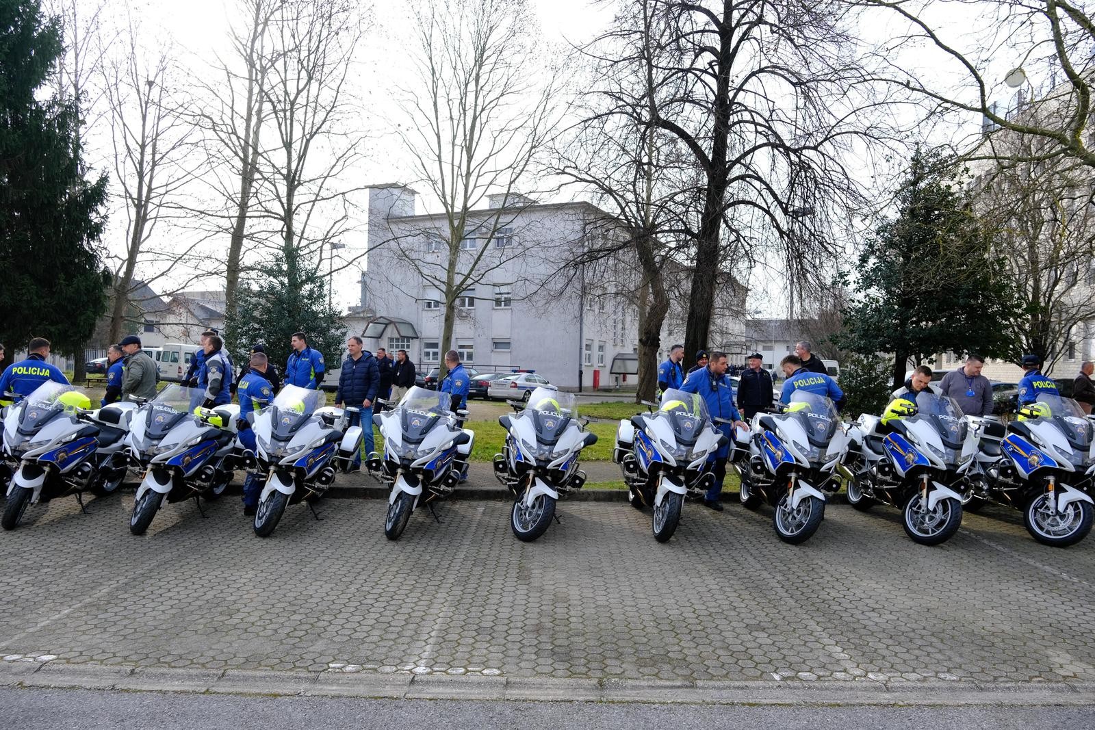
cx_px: 548
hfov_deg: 73.7
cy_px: 365
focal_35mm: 24
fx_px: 730
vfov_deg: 53.1
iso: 200
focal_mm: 16
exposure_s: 1/400
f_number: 4
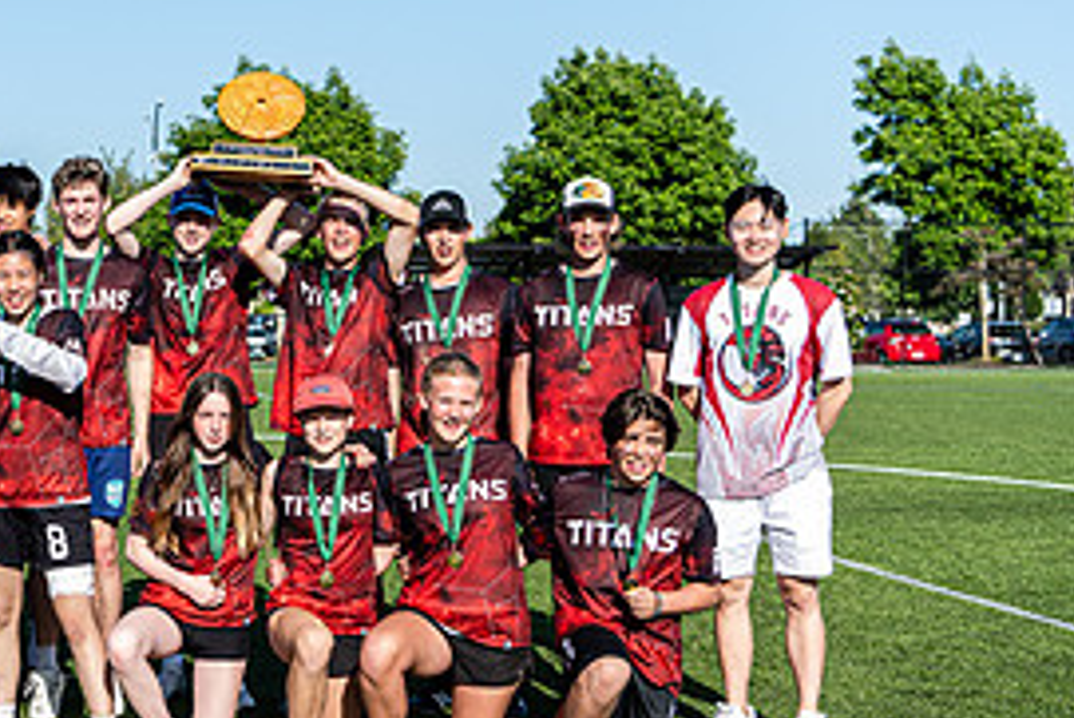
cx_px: -16
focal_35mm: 77
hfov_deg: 25.0
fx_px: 2298
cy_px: 355
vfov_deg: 17.7
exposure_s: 1/500
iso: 100
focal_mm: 36
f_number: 4
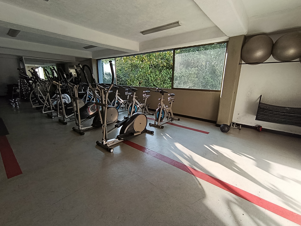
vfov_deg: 81.7
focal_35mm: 15
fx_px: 130
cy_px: 113
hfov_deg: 98.2
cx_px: 150
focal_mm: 1.65
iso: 87
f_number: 2.2
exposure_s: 1/120
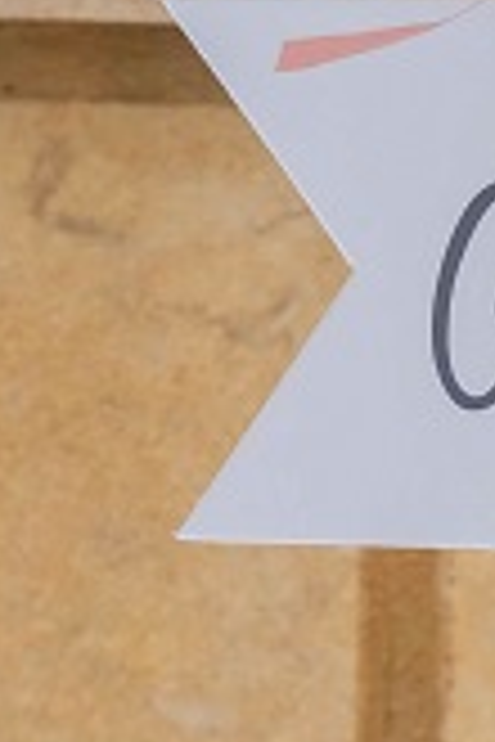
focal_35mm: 1336
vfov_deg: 1.5
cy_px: 603
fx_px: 27553
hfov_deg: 1.0
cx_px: 450
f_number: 6.3
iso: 400
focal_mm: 200
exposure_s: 1/250
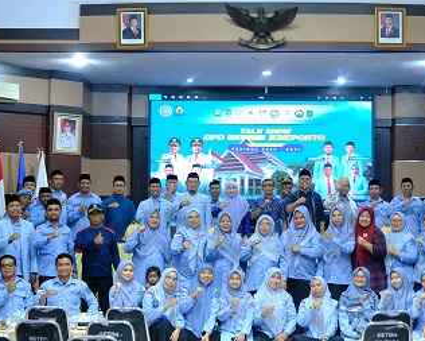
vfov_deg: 20.2
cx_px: 273
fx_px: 956
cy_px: 168
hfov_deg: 25.0
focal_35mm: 76
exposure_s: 1/40
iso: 400
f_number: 1.6
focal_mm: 27
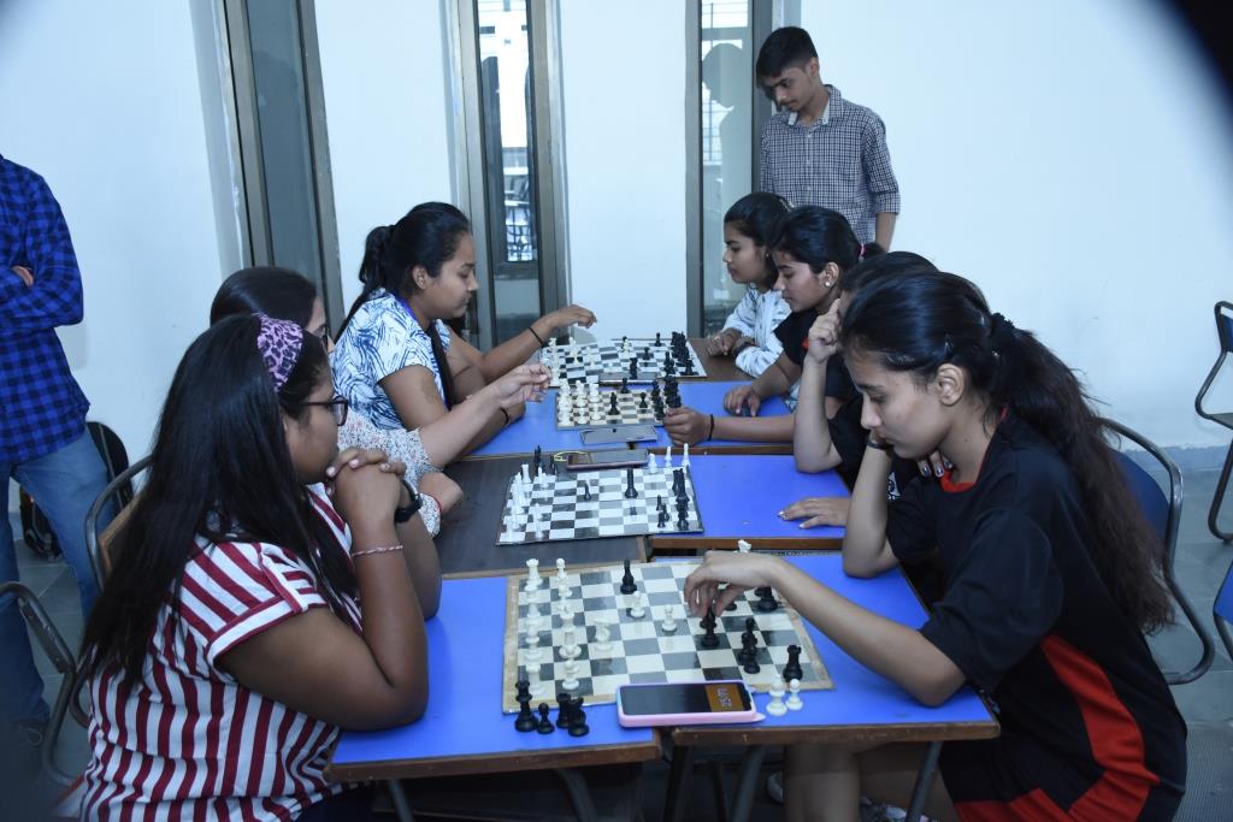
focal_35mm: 34
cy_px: 411
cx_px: 616
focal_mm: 23
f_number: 4.5
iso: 1250
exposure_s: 1/200
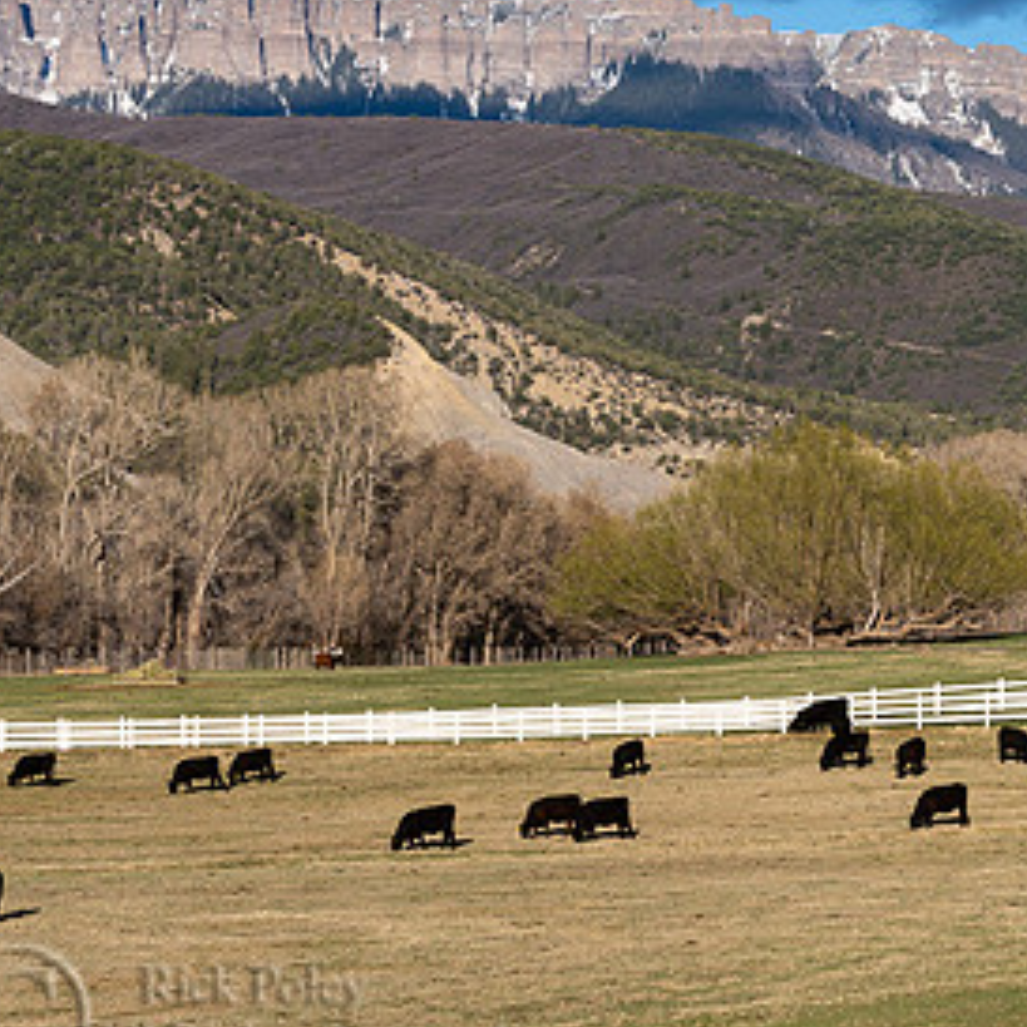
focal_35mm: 193
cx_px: 864
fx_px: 6478
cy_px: 331
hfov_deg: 9.0
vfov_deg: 9.1
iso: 160
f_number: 16
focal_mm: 94
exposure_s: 1/125
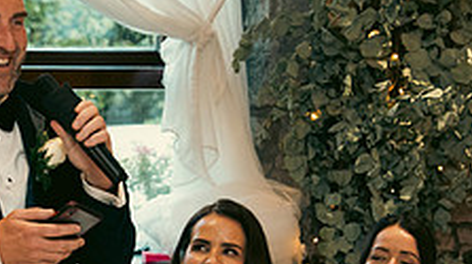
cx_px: 127
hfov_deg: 11.9
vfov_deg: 6.7
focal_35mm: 180
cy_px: 214
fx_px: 2251
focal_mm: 66
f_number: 3.5
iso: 2500
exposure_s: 1/160
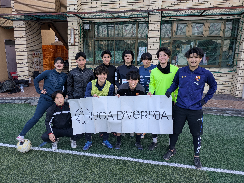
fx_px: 183
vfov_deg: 53.1
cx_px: 118
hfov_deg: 67.3
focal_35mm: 26
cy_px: 91
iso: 52
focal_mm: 5.43
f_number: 1.89
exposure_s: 1/150
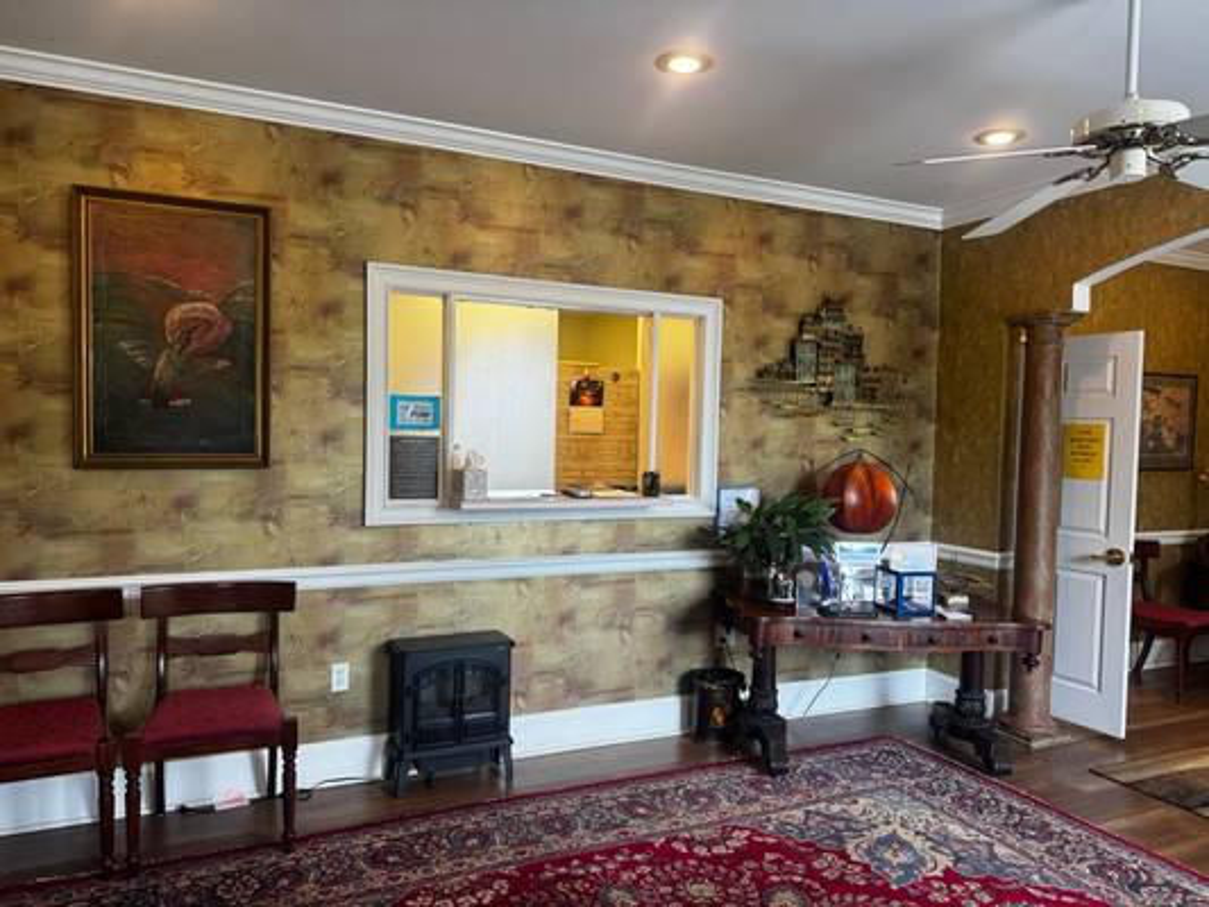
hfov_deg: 71.6
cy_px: 454
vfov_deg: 56.8
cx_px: 604
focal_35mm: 24
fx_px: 838
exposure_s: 1/120
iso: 125
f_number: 1.78
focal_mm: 6.76
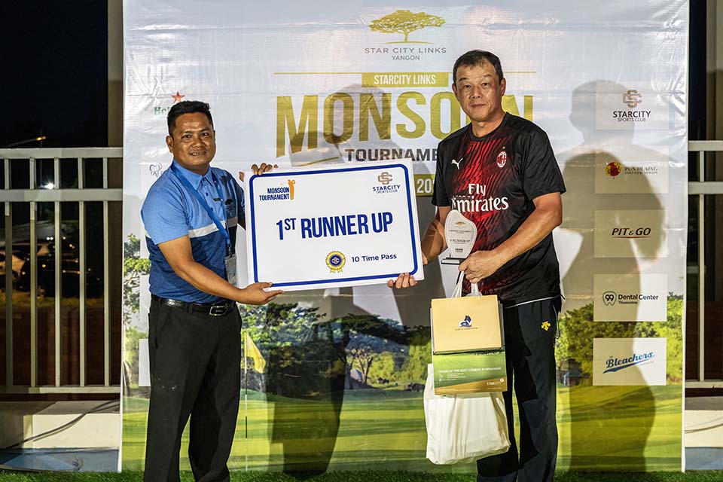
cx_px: 362
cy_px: 241
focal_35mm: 48
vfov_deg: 28.1
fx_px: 964
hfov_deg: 41.1
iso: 2000
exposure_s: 1/200
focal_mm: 48
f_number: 5
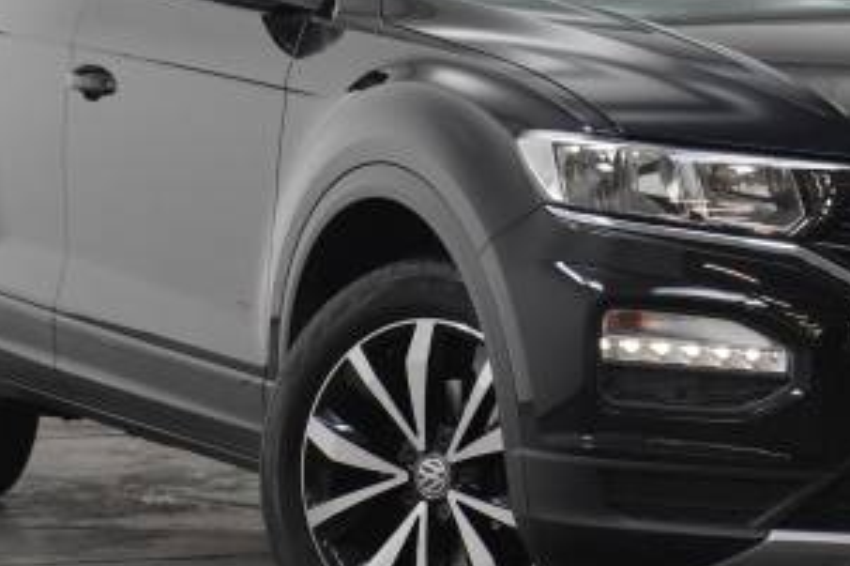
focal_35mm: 146
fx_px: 3445
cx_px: 687
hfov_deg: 14.0
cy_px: 206
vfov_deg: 9.4
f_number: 5.6
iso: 3200
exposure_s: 1/200
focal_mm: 46
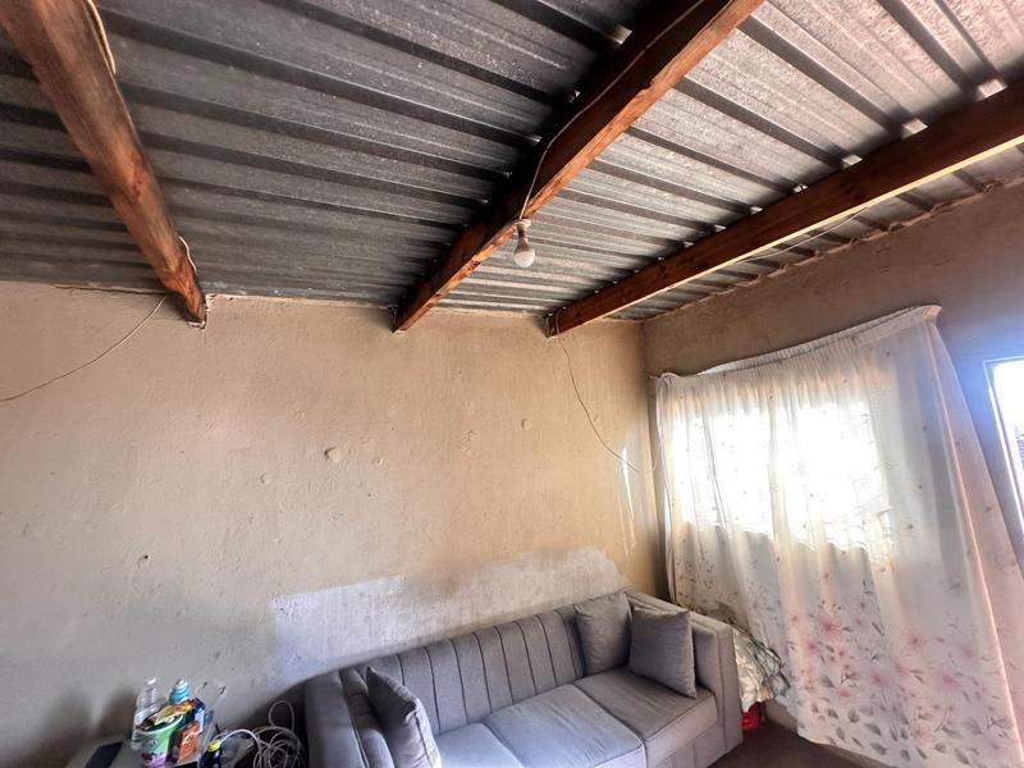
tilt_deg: +11.5
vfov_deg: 85.7
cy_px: 384
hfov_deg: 102.1
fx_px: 414
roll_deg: +1.4
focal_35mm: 14
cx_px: 512
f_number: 2.2
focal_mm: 2.22
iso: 100
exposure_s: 1/99
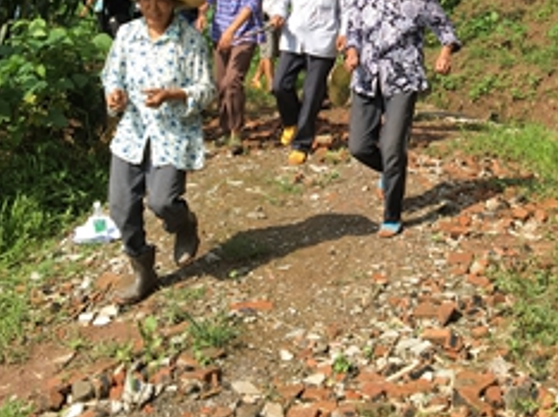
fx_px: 998
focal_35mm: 62
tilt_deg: +2.5
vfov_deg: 22.7
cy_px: -4
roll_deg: -2.9
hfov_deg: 30.7
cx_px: 413
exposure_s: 1/1012
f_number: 2.2
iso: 25
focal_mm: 4.15
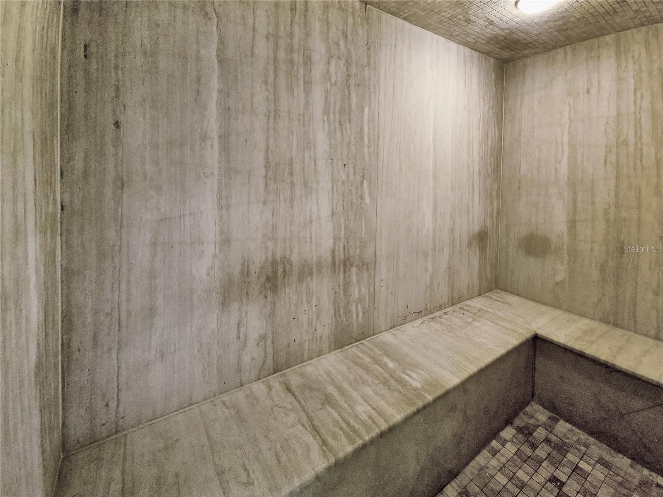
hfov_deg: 106.2
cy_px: 248
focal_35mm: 13
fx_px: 249
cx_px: 332
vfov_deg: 89.9
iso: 1250
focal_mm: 2.2
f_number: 2.2
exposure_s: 1/25
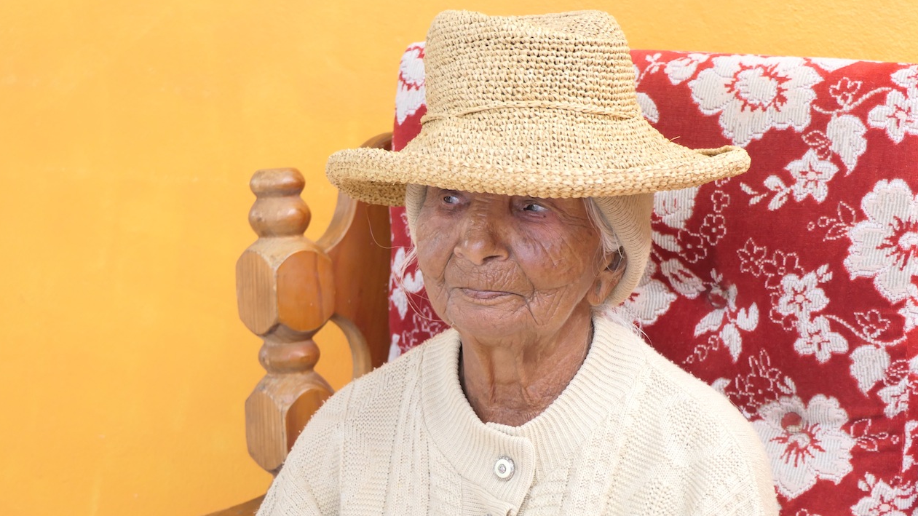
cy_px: 291
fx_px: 1631
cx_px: 456
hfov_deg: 31.4
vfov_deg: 18.0
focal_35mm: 67
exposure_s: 1/400
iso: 800
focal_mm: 23.1
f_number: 4.2
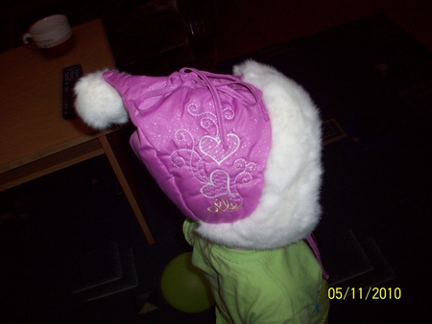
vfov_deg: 38.7
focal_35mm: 37
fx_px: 462
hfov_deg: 50.1
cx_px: 216
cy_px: 162
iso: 80
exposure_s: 1/45
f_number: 2.8
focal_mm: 6.2
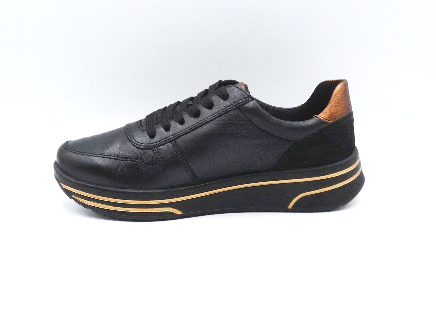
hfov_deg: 39.7
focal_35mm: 48
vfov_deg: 30.3
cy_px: 164
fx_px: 605
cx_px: 218
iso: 100
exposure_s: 1/250
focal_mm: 4.8
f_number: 4.5
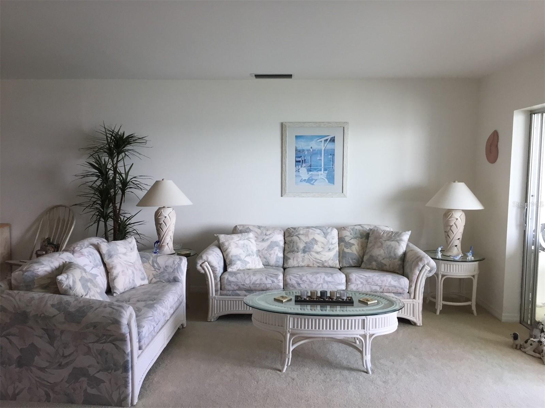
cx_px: 272
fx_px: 457
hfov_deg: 61.7
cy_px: 204
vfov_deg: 48.2
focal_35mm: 29
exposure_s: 1/30
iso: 32
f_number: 2.2
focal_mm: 4.15
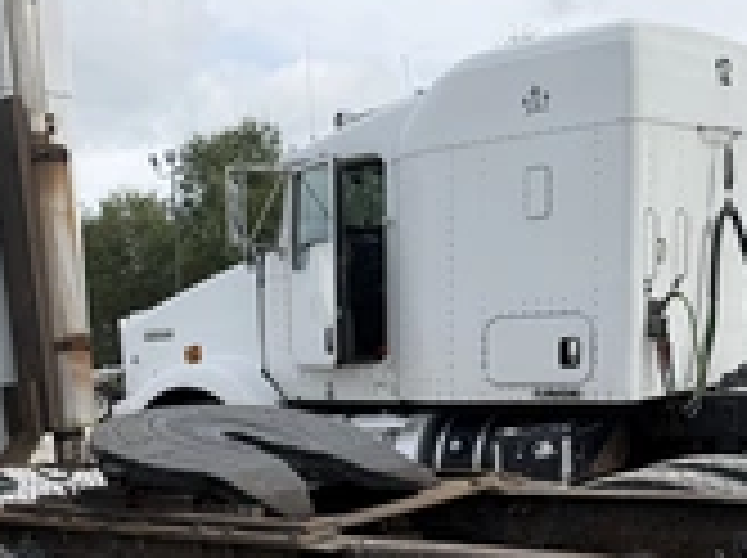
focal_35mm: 58
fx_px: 1250
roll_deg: +3.5
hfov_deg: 32.1
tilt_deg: -5.6
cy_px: 536
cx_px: 112
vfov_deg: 24.2
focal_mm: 6.76
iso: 80
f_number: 1.78
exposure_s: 1/3584
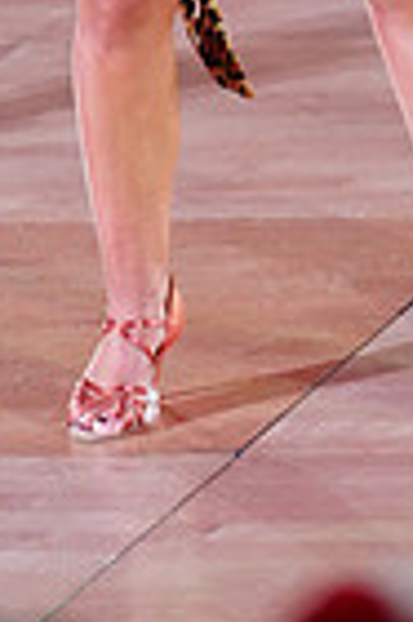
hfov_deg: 4.2
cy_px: -591
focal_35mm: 327
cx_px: 477
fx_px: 5641
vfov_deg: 6.2
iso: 2500
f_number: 2.8
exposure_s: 1/320
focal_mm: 79
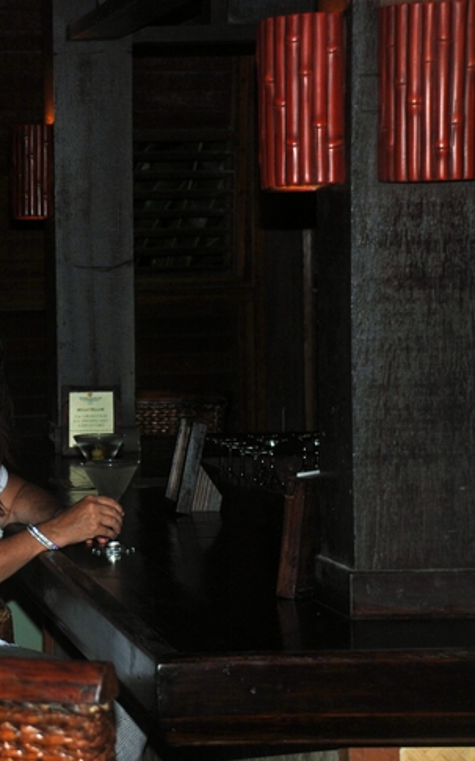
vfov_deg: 17.0
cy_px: 391
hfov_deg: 10.6
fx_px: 2548
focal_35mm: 123
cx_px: -9
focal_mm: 52
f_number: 5
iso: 100
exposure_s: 1/60
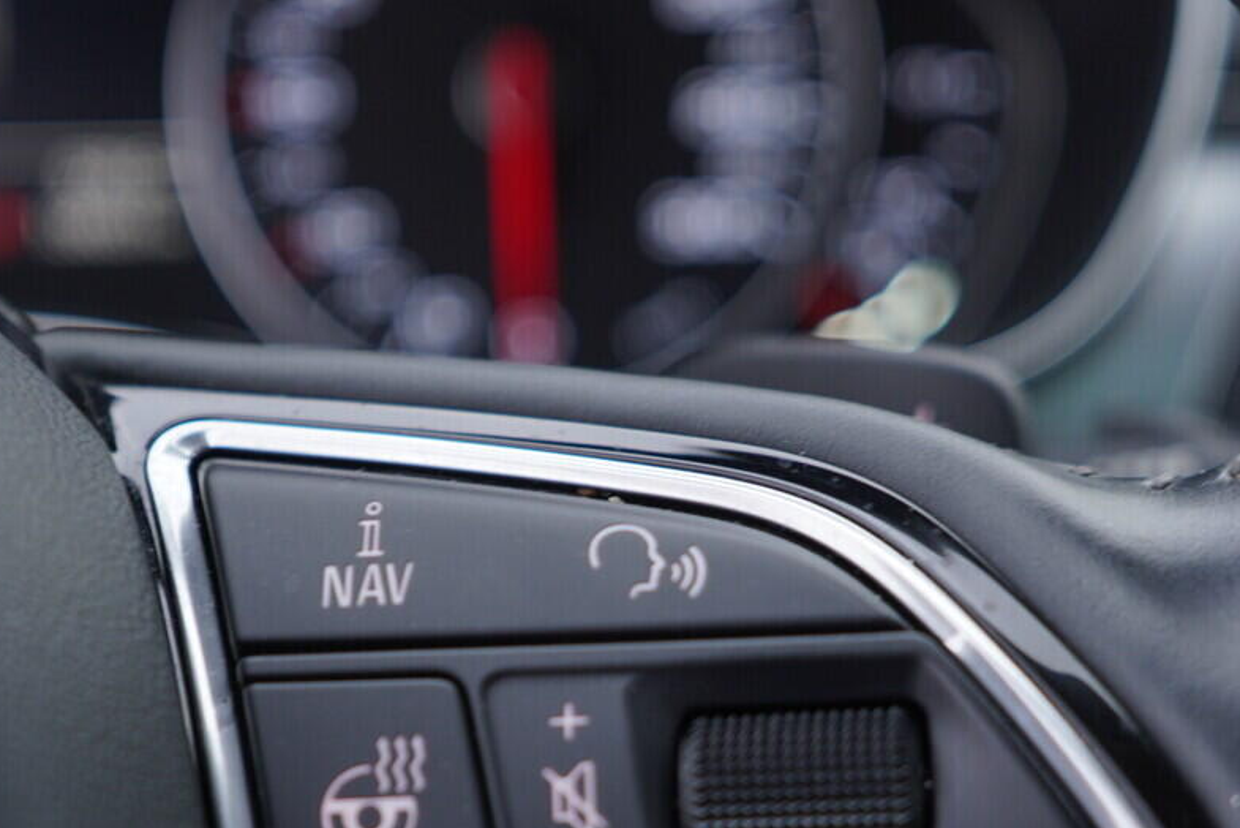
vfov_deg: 20.4
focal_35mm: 66
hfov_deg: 30.5
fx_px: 2274
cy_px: 656
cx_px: 583
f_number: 2.8
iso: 125
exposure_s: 1/40
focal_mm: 24
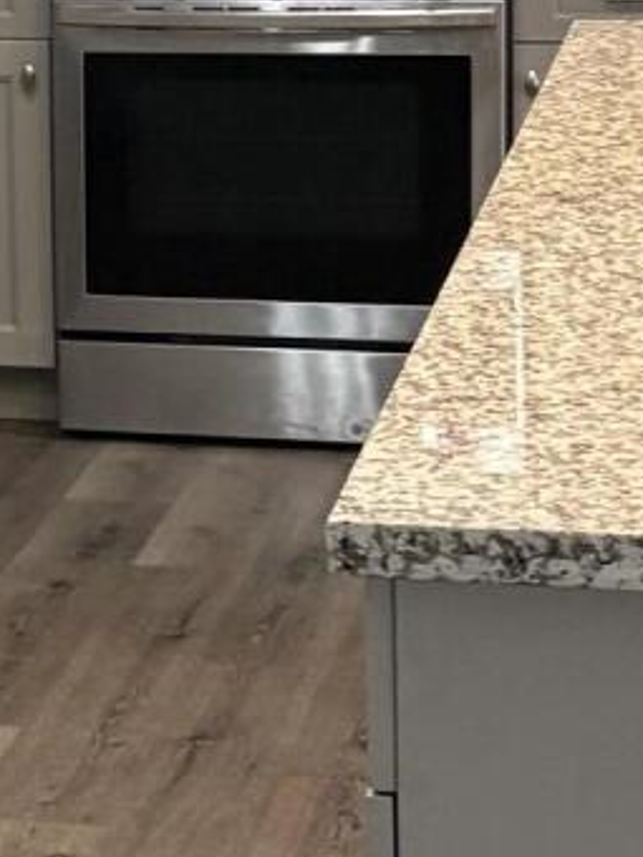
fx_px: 3789
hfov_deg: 9.3
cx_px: -514
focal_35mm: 153
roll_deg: +2.9
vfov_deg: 12.8
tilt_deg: -4.7
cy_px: 91
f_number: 1.6
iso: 200
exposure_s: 1/120
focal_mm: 5.96
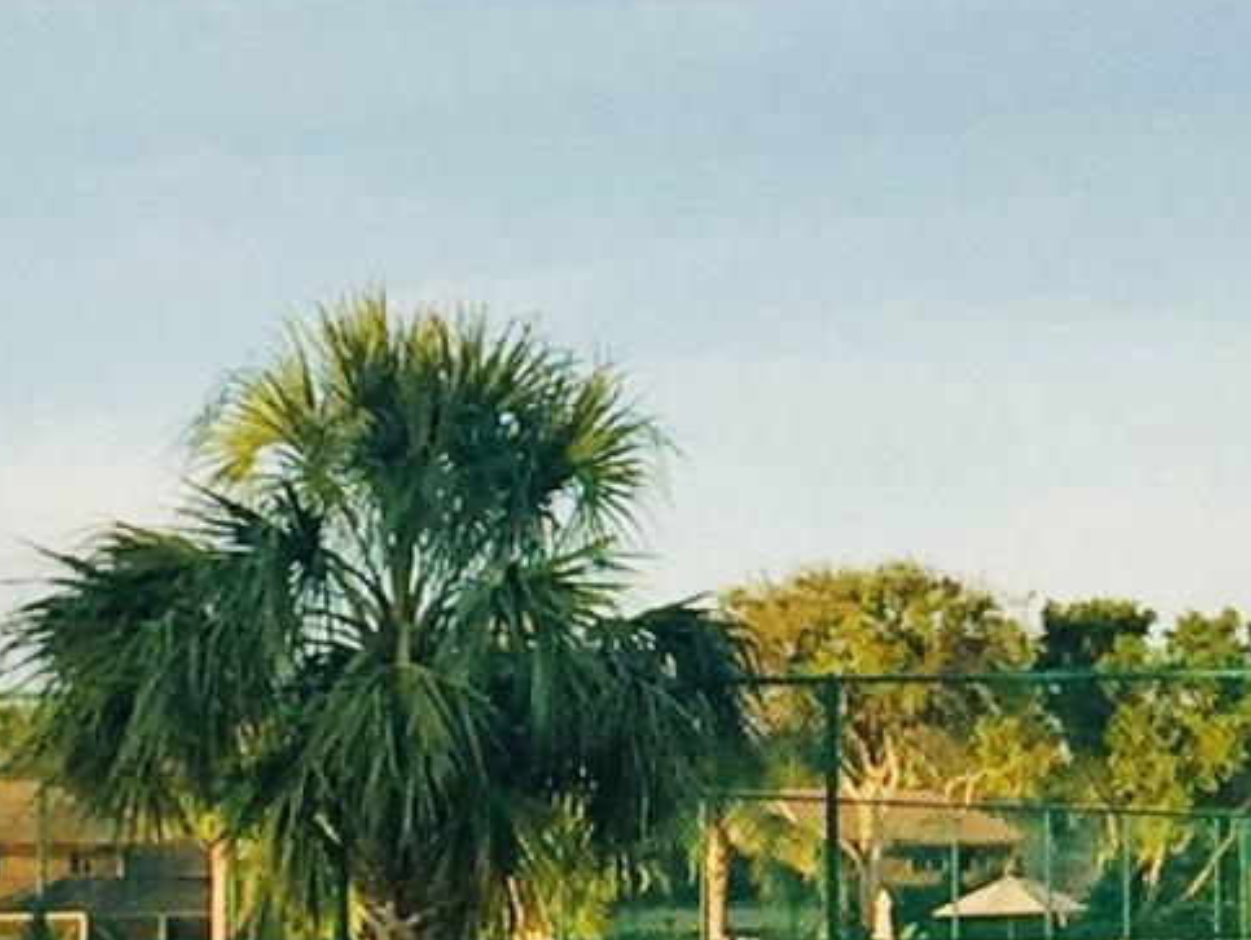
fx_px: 6510
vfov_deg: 8.3
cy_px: 520
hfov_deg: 10.7
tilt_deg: +3.5
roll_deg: -0.2
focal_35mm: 180
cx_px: 1619
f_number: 2.2
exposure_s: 1/608
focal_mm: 4.15
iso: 32
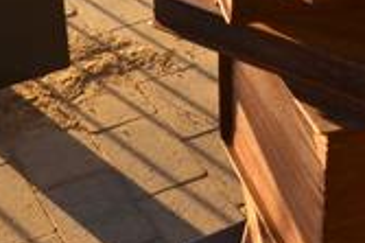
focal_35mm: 97
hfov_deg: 20.3
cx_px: 379
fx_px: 982
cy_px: -140
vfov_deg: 13.2
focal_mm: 18
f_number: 9
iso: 320
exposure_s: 1/100
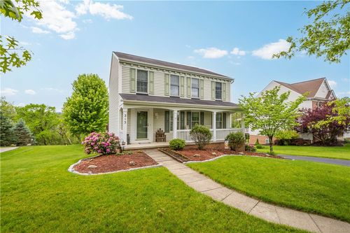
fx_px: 146
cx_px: 175
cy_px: 116
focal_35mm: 15
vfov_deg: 77.3
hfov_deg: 100.4
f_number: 6.3
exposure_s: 1/250
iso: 100
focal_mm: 10
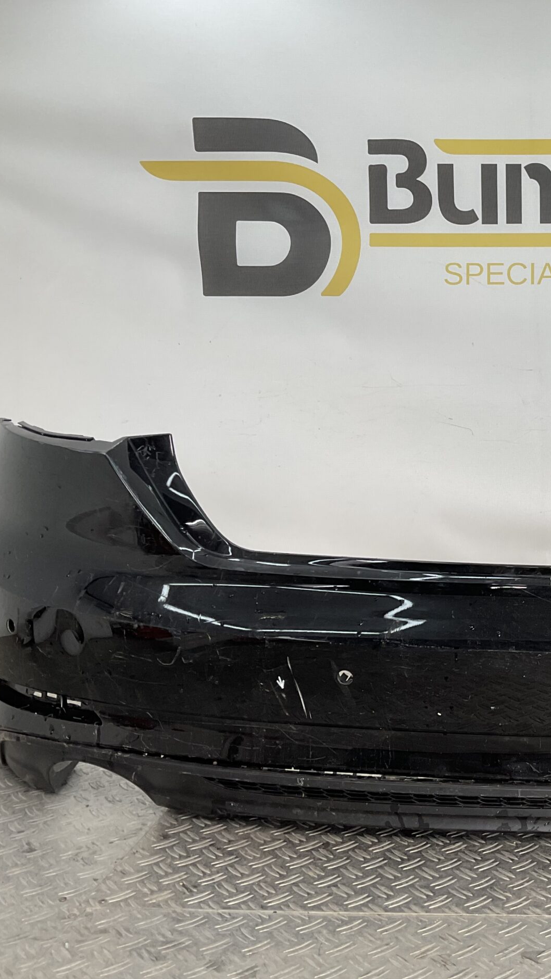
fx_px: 1117
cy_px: 483
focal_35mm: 43
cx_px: 587
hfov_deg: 25.9
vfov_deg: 47.4
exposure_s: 1/192
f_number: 1.8
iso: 16
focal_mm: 3
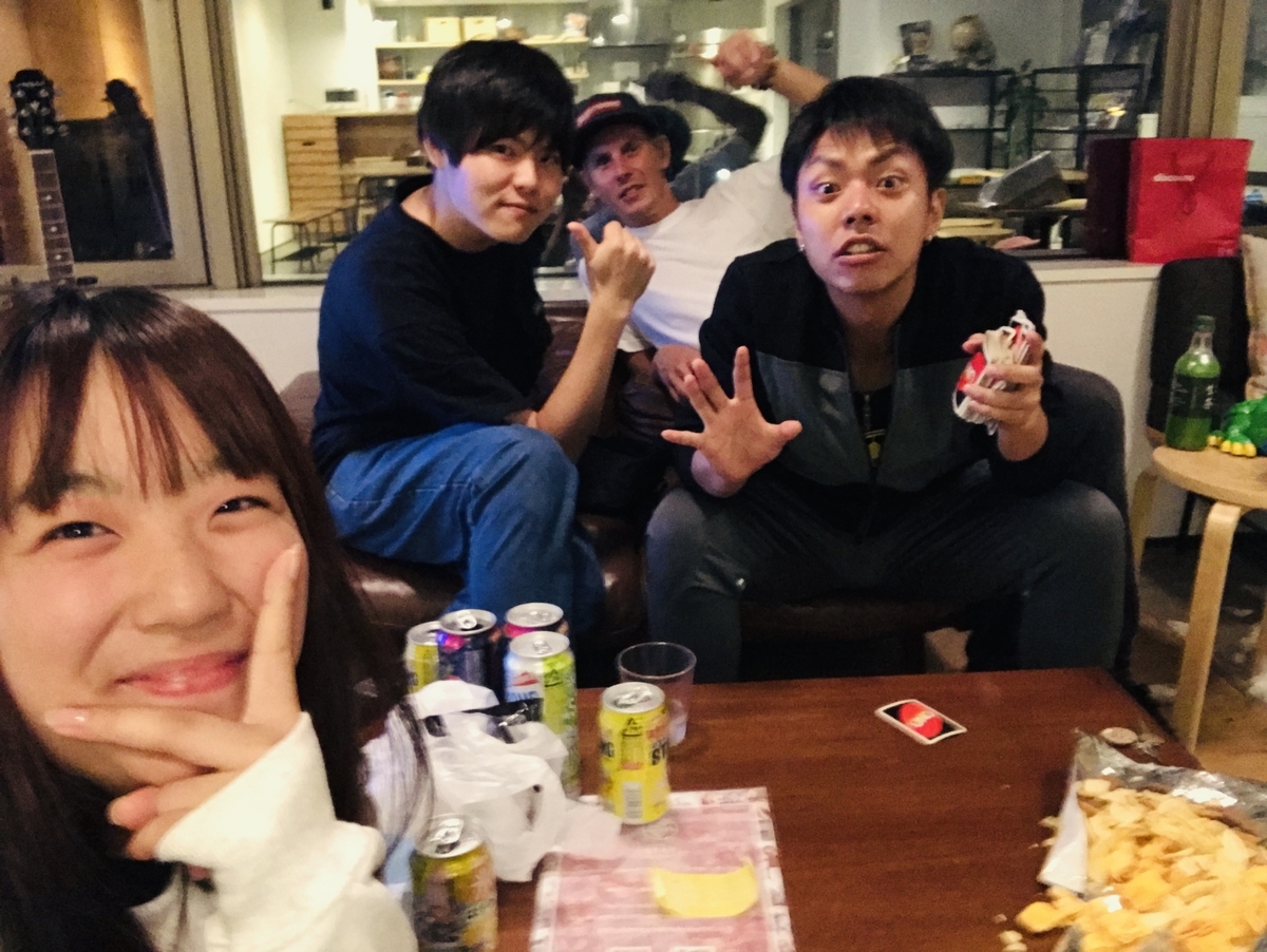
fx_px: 1172
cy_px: 476
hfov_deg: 56.8
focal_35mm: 32
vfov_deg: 44.2
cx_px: 634
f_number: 2.2
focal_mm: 2.87
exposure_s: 1/20
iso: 320
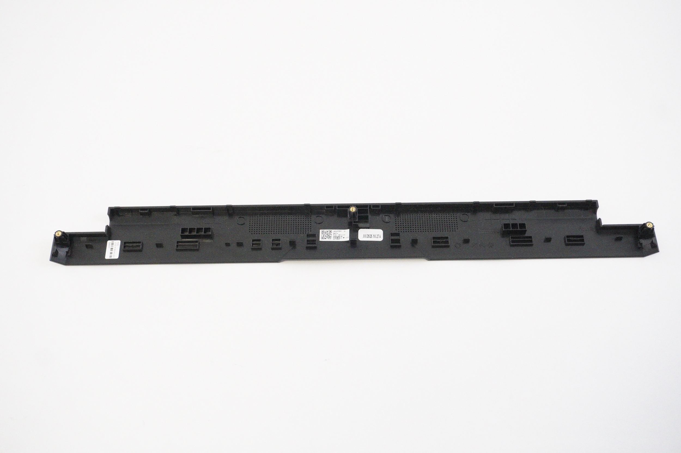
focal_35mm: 44
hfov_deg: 45.0
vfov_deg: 30.8
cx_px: 340
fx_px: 822
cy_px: 226
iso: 8000
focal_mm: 29
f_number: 5.6
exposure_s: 1/320
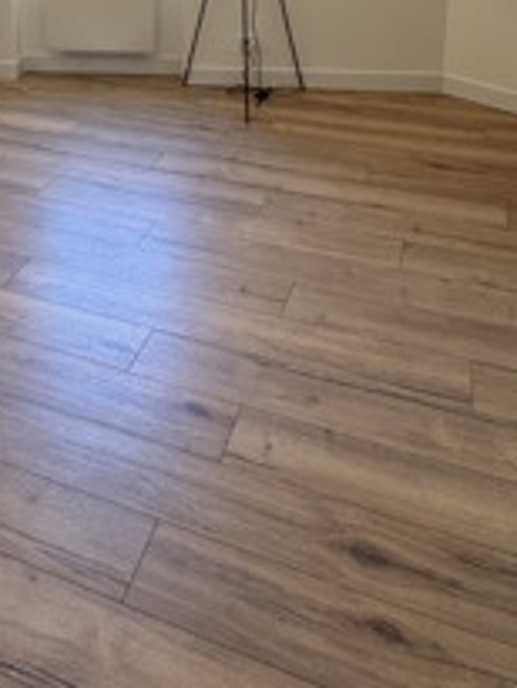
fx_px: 816
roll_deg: -0.8
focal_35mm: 41
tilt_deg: -7.4
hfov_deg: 33.9
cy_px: -27
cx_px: 91
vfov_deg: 39.4
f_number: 2.2
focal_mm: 2.22
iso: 100
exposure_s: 1/100
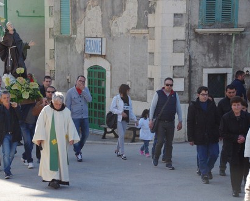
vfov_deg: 12.4
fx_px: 918
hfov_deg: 15.5
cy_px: 100
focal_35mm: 124
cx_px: 109
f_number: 8
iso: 640
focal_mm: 73
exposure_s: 1/250
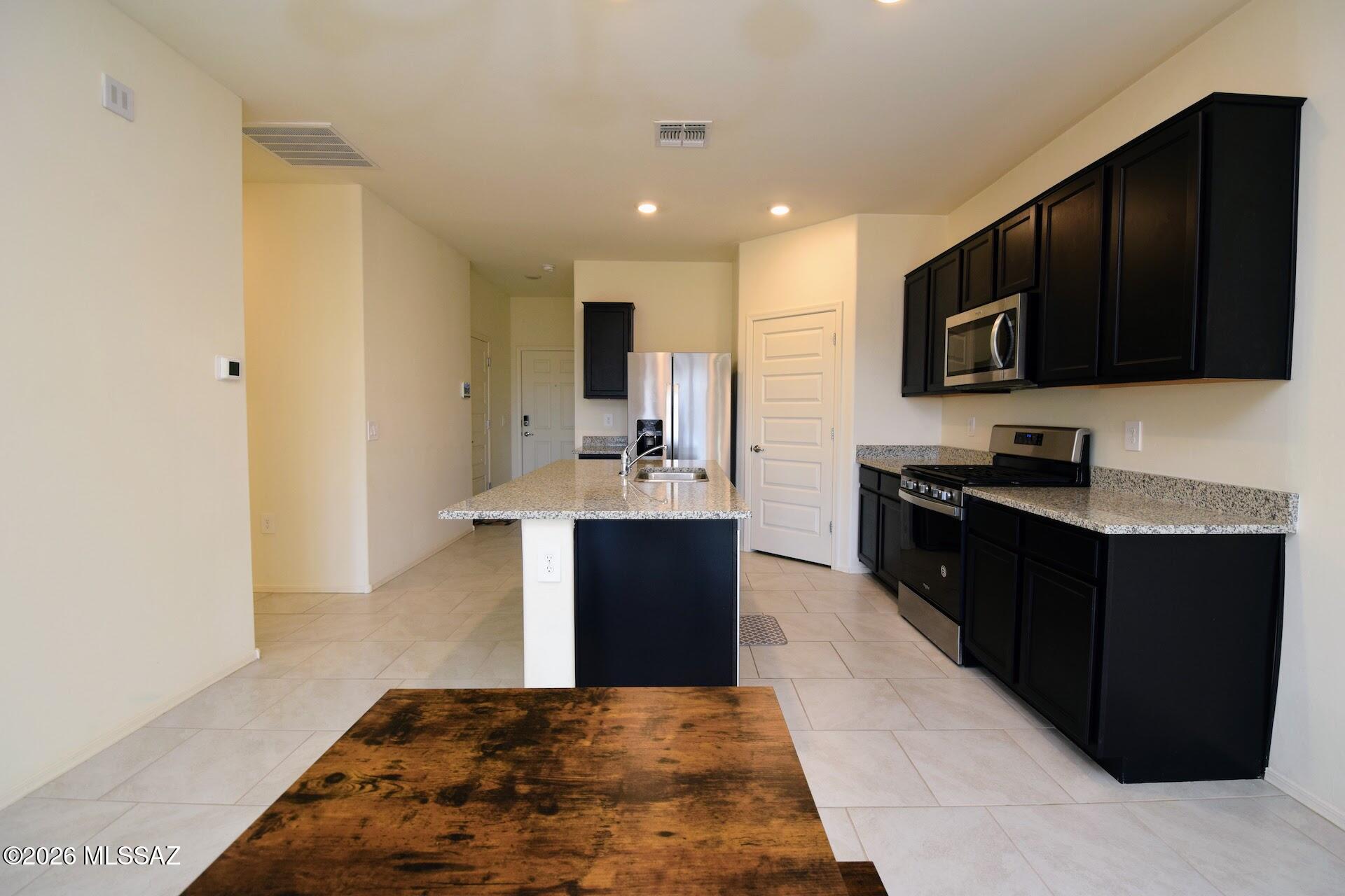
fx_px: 560
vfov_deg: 77.3
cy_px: 448
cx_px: 672
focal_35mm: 15
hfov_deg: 100.4
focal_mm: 10
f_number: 6.3
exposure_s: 1/60
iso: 640
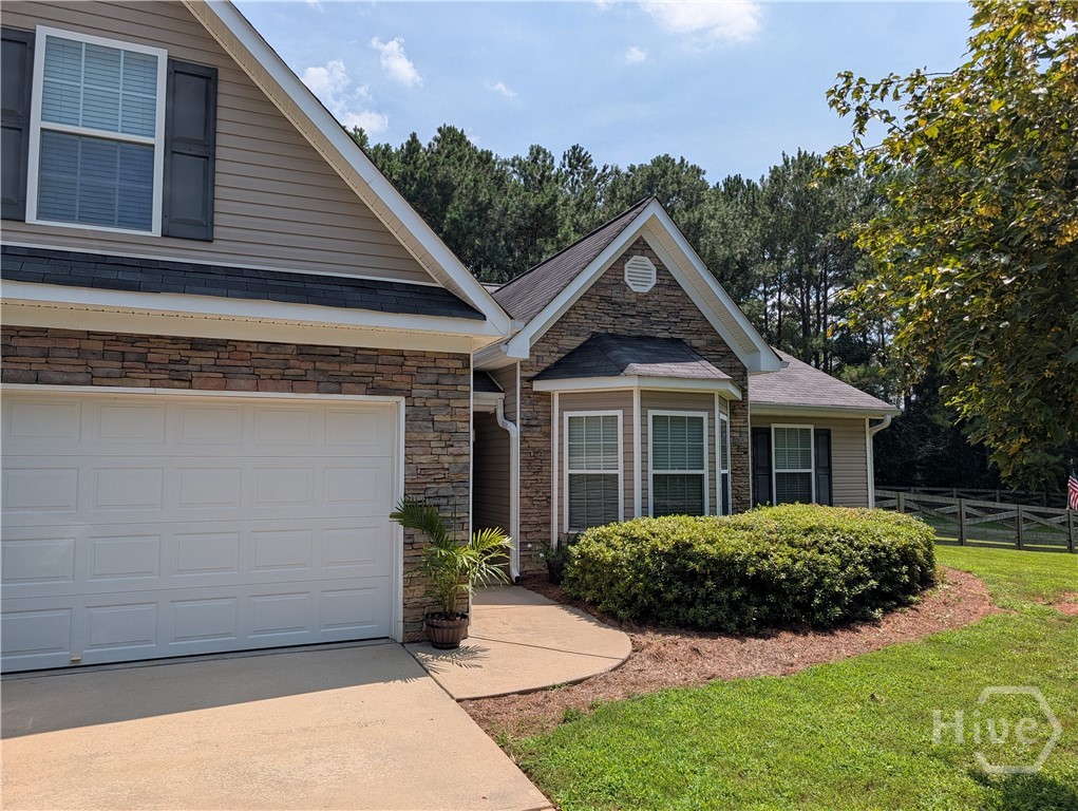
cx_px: 539
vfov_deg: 56.9
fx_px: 748
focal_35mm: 24
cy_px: 406
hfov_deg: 71.5
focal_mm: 6.9
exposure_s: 1/1754
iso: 20
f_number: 1.68
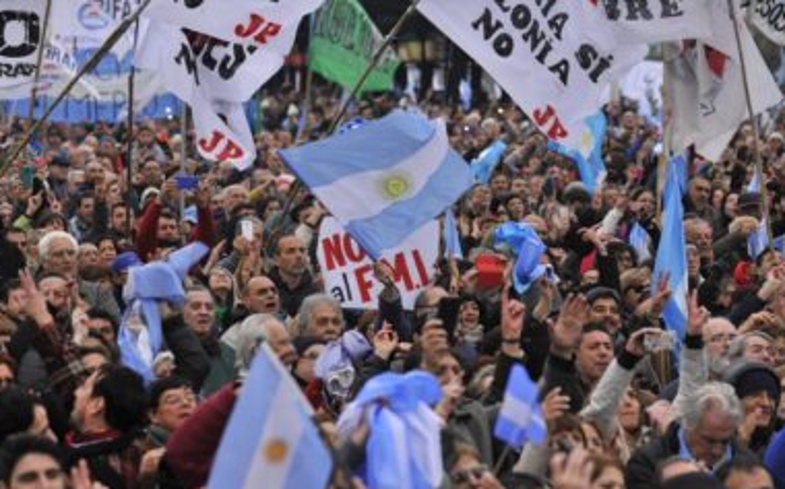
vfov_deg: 12.6
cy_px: 264
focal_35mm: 104
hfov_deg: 20.0
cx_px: 374
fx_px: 2224
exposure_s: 1/1000
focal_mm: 95
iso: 400
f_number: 3.2
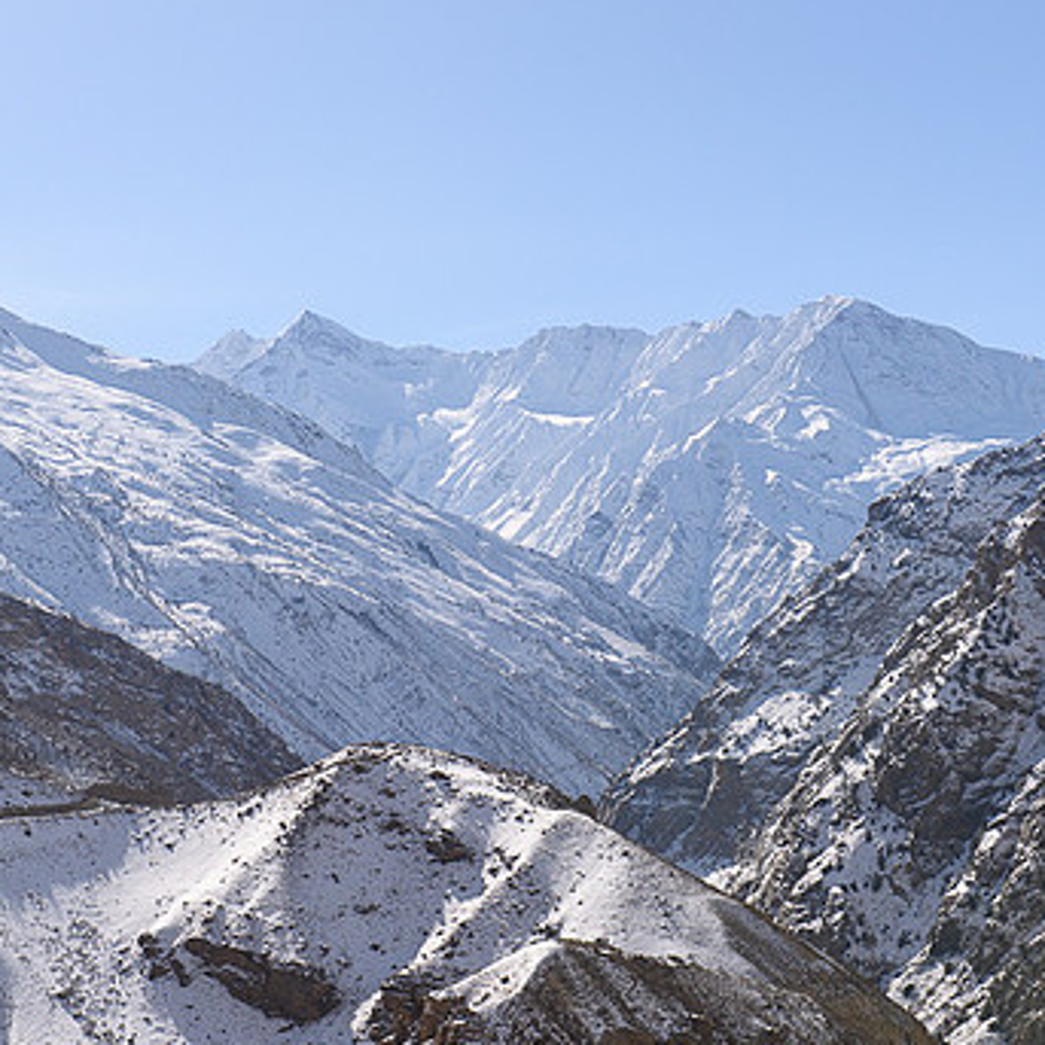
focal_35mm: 89
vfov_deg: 19.5
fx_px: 3040
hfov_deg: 19.5
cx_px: 597
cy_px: 468
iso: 400
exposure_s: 1/1250
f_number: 13
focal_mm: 62
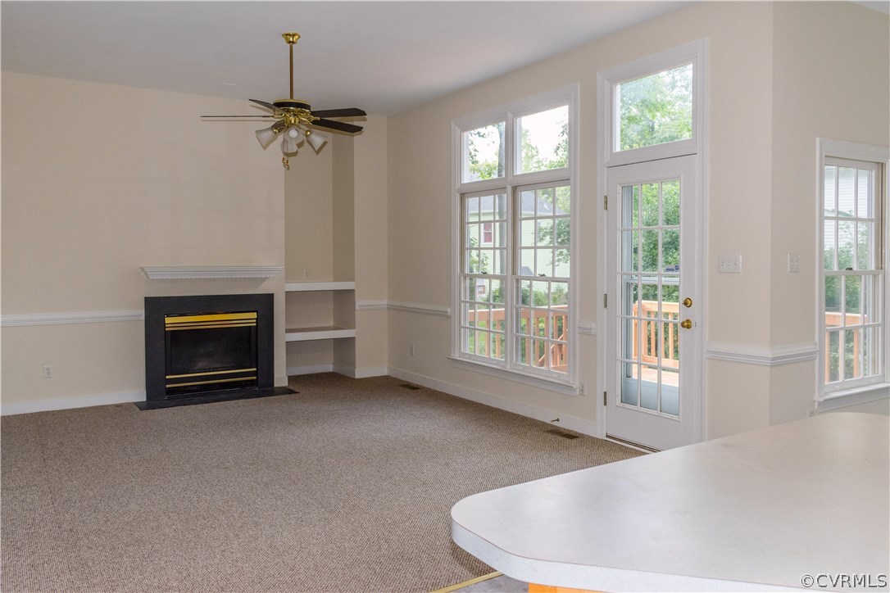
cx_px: 445
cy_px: 296
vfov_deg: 47.9
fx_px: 667
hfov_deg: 67.4
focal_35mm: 27
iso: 800
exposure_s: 1/100
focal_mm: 18
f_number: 5
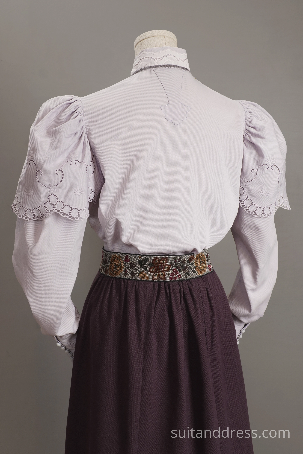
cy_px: 227
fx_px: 606
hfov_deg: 28.1
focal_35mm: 48
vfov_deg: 41.1
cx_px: 152
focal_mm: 32
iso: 320
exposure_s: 1/30
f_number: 7.1
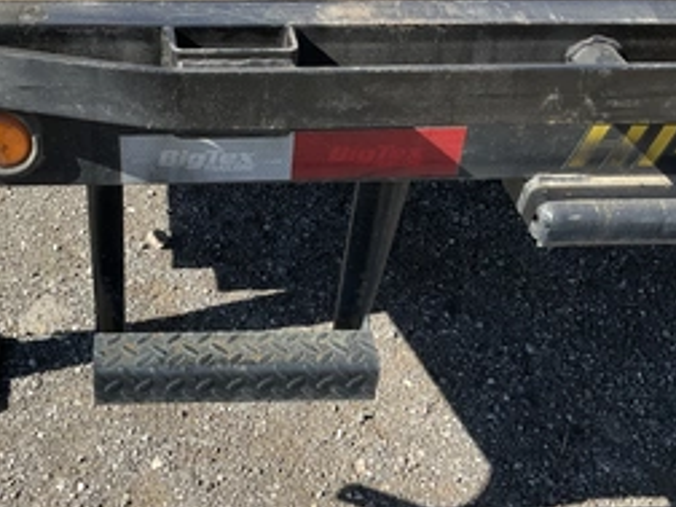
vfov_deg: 31.5
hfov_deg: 40.6
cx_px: 209
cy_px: 247
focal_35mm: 46
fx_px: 898
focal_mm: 3
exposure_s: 1/816
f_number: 1.8
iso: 25
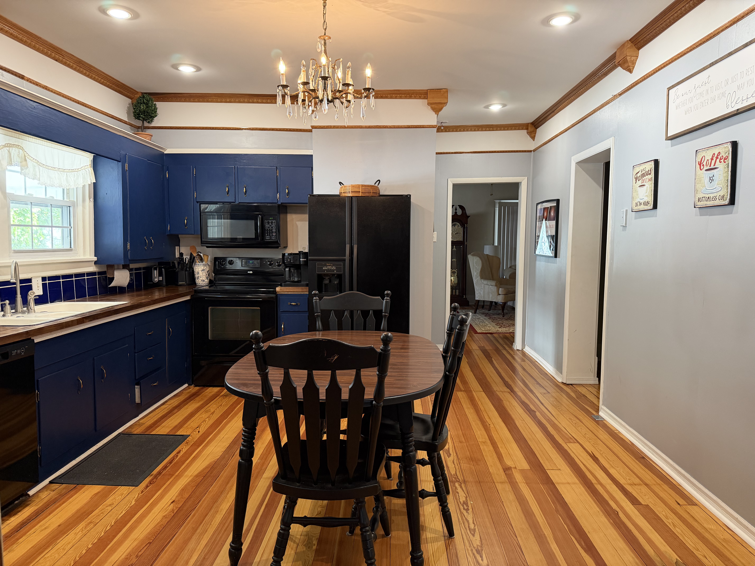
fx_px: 523
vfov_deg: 56.8
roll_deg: +0.0
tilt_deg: -4.3
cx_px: 378
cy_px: 283
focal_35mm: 24
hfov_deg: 71.6
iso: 320
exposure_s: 1/60
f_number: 1.78
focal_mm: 6.76
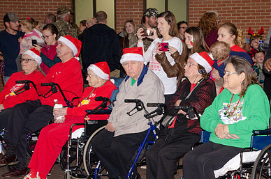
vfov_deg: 12.2
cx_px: 145
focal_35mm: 112
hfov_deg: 18.3
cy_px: 108
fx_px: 841
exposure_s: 1/60
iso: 400
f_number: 4.8
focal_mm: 50
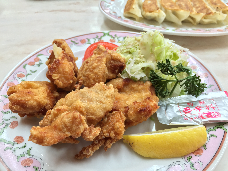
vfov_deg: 48.2
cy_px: 86
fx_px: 191
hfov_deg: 61.7
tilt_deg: -41.8
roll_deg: +0.3
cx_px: 114
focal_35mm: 29
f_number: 2.2
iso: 32
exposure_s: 1/40
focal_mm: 4.15
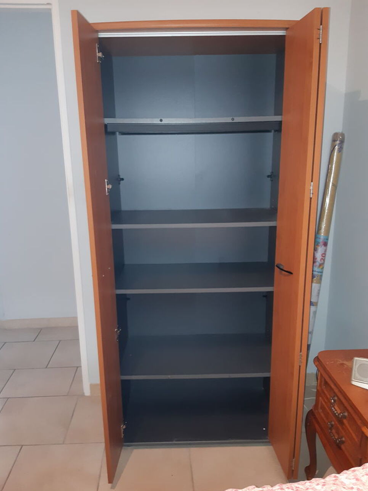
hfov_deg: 51.3
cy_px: 253
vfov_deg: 65.3
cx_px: 178
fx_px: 383
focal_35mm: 27
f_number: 1.7
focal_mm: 3.93
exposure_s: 1/25
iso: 200
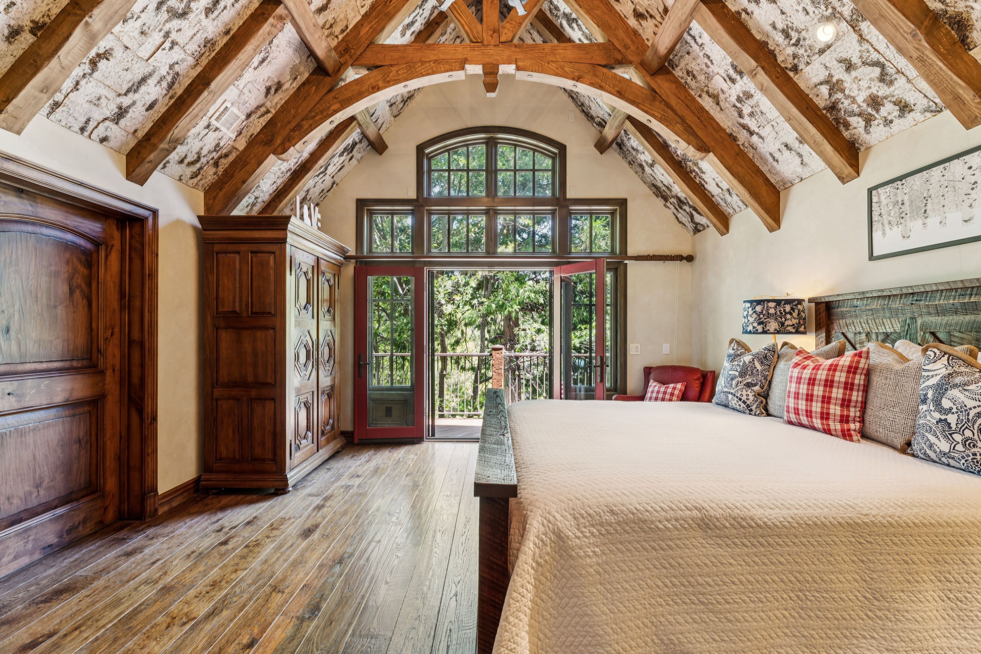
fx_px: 441
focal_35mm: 16
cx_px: 490
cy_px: 327
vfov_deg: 73.1
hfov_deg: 96.0
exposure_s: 1/1.67
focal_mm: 16.2
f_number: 13
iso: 100
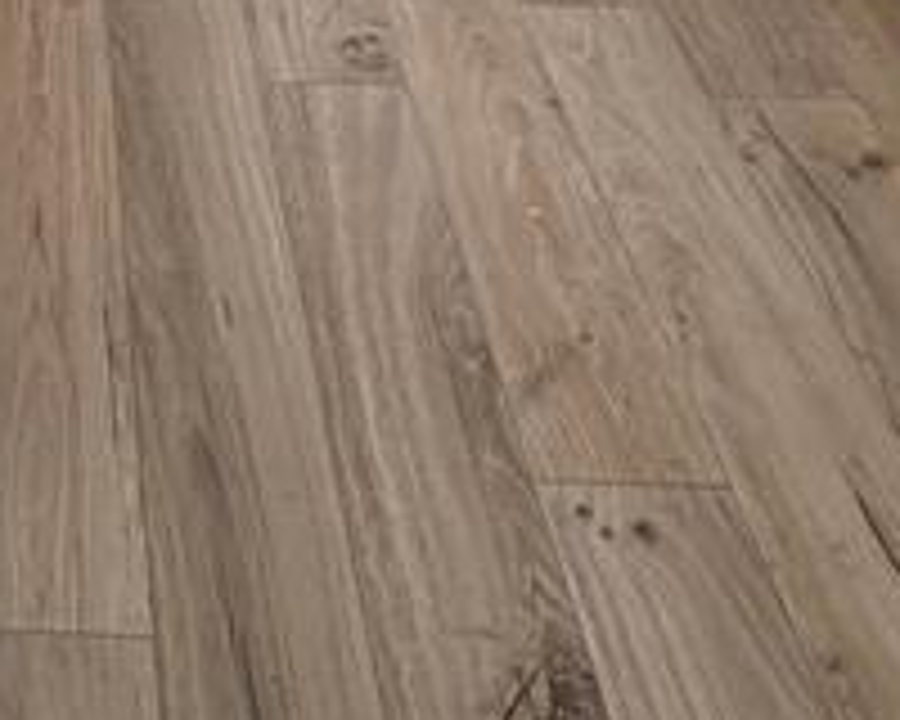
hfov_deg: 25.4
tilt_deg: -5.3
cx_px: -54
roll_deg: +0.2
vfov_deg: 15.1
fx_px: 1865
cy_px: -914
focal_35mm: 70
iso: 64
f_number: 2.2
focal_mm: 2.22
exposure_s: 1/120
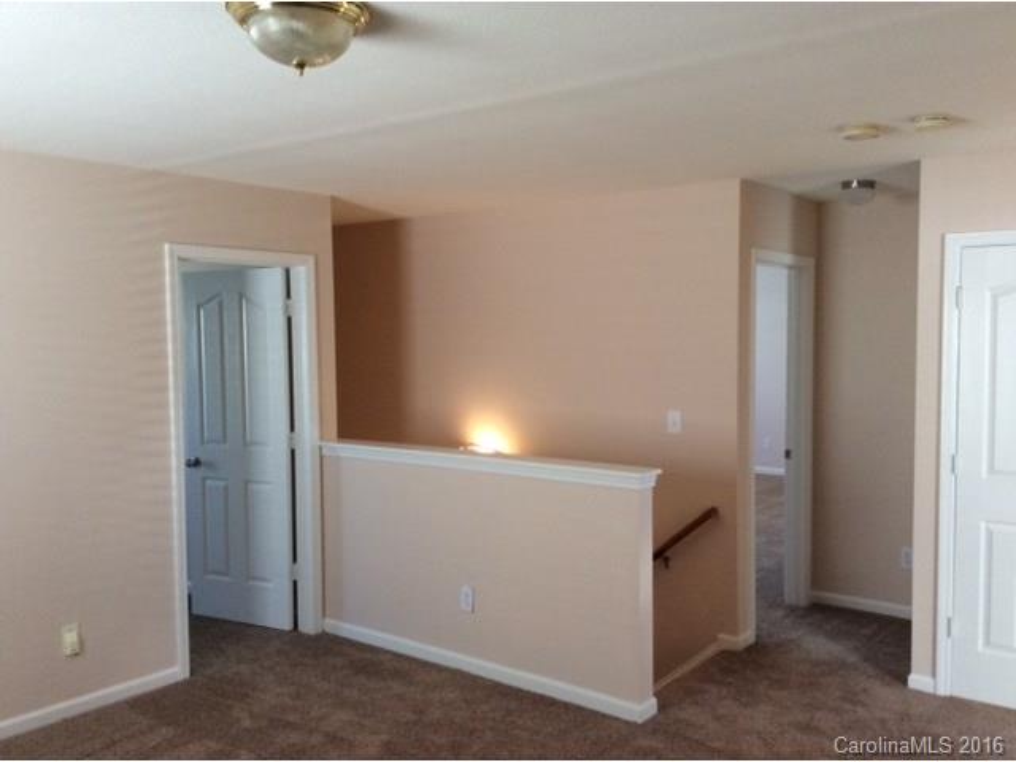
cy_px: 381
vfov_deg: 44.2
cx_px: 508
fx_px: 939
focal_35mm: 32
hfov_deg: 56.8
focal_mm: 3.3
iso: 80
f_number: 2.4
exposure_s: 1/24
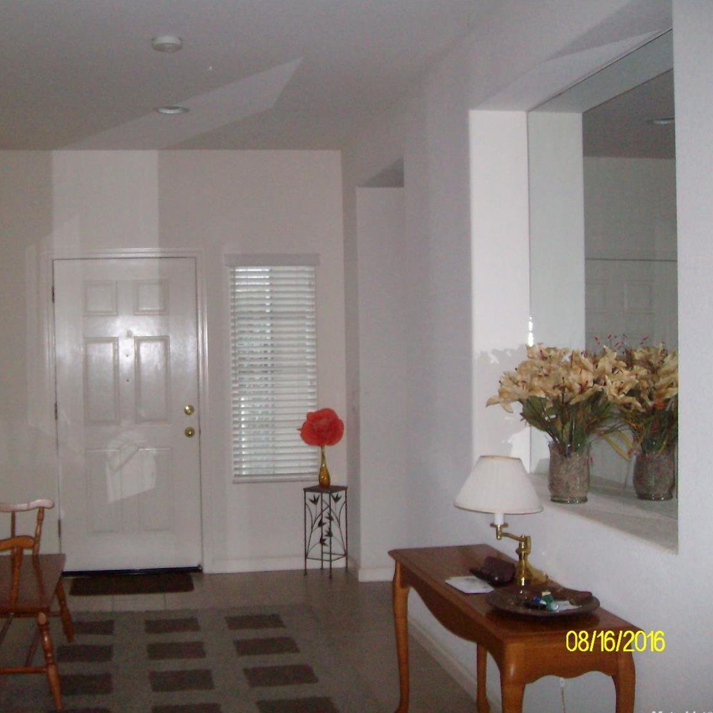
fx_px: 979
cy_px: 361
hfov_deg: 39.5
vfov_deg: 40.0
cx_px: 230
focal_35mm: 42
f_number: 2.8
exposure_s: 1/40
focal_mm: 5.8
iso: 320
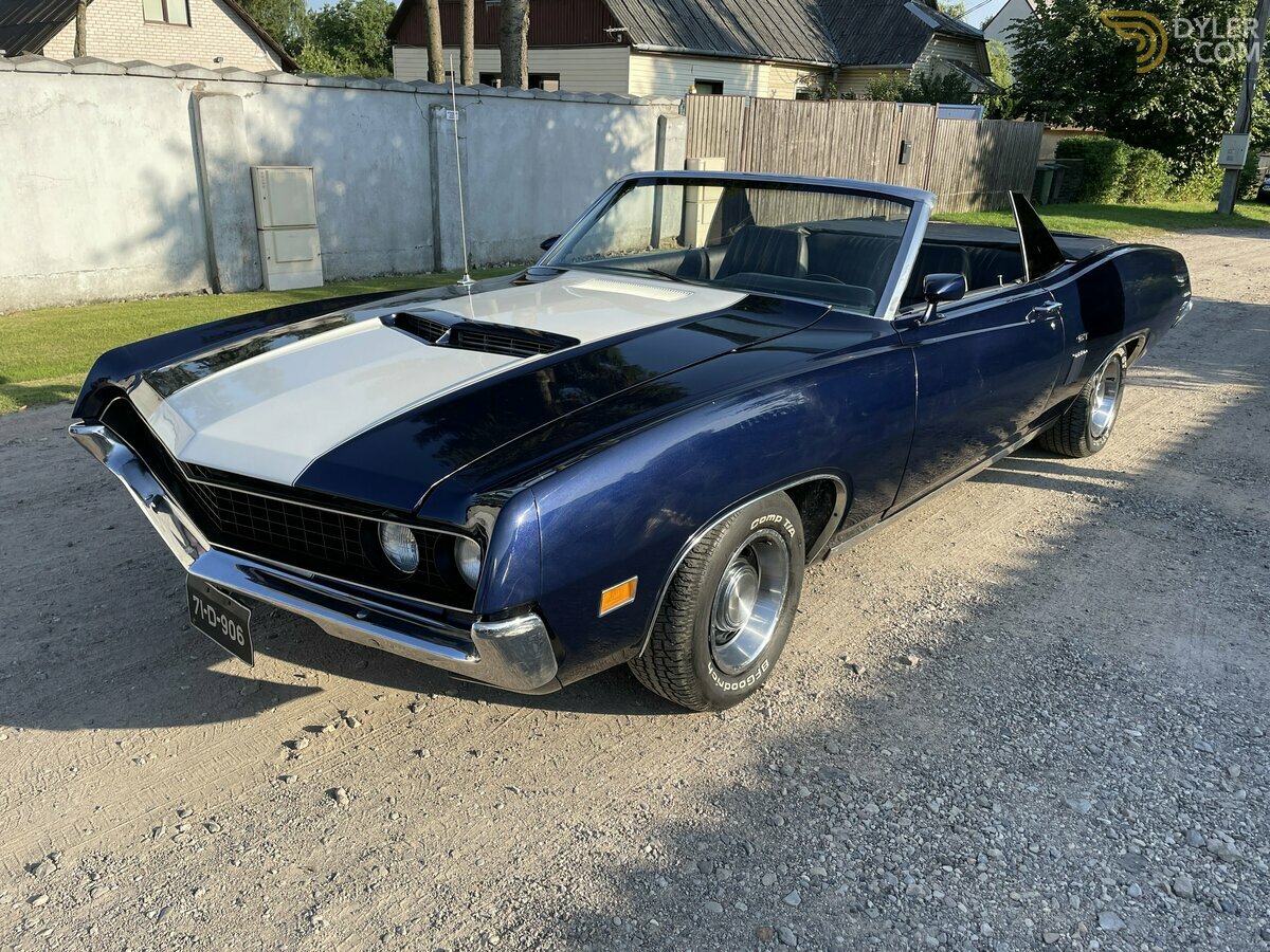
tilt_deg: -20.0
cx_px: 635
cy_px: 476
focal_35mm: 26
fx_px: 954
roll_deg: -2.5
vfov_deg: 53.1
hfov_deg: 67.3
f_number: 1.6
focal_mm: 4.2
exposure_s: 1/1435
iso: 32
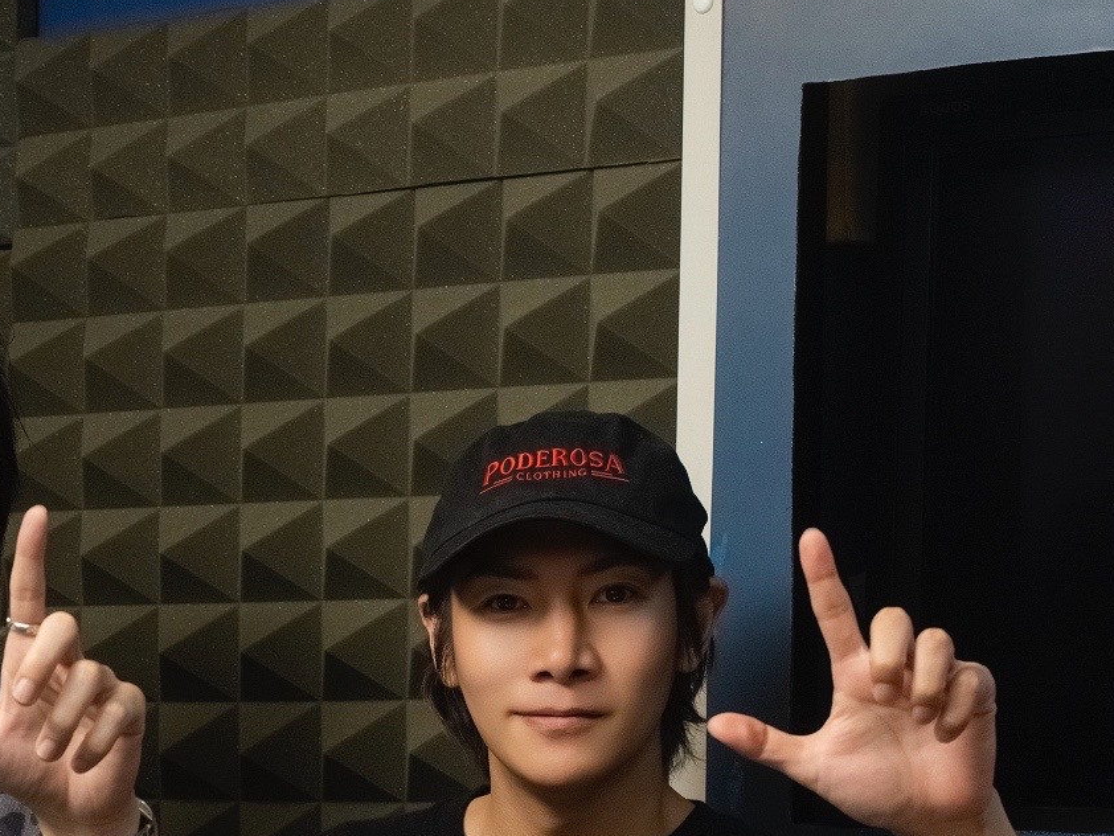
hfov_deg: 17.7
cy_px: 954
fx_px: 3444
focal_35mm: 107
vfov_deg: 13.5
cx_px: -131
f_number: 5.6
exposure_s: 1/125
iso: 2500
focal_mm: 55
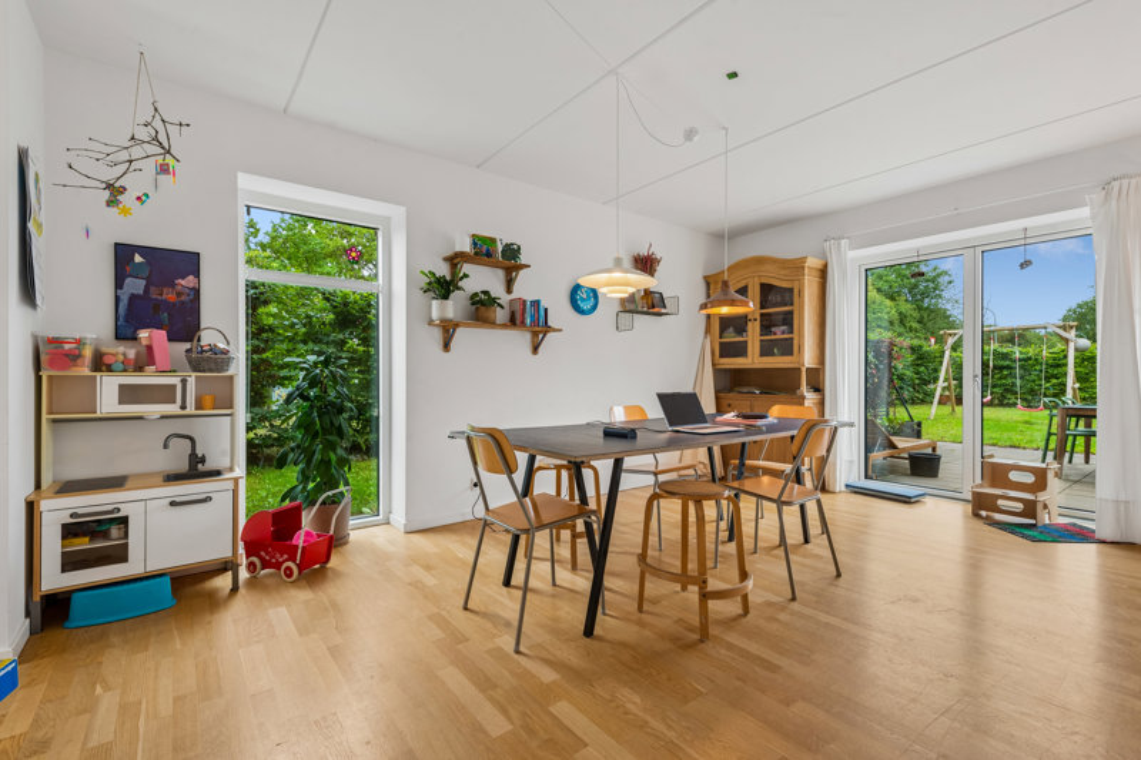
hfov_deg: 96.7
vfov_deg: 73.7
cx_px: 570
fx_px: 507
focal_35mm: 16
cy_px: 380
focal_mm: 16
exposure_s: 1/10
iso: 200
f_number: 10
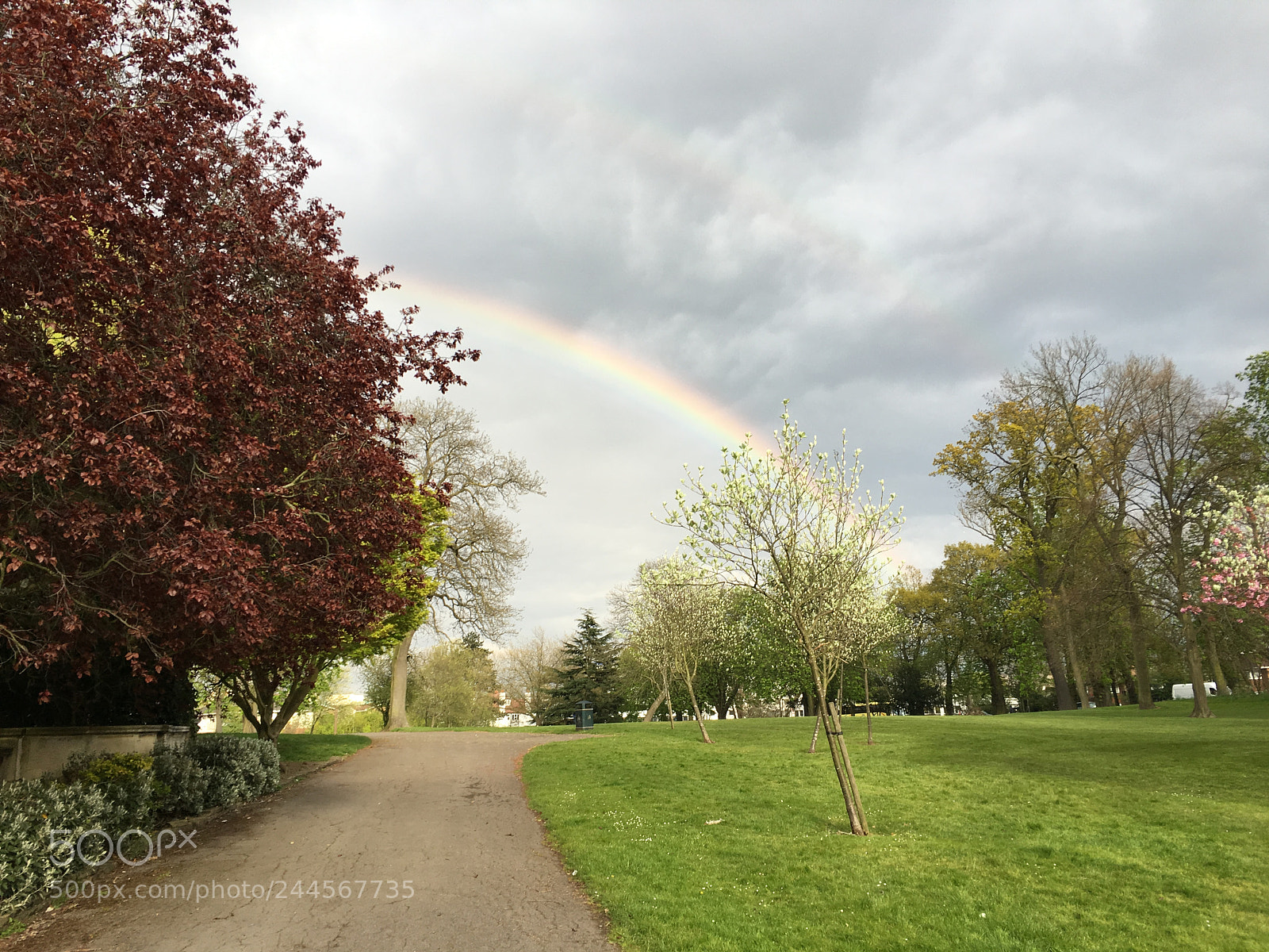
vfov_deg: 48.2
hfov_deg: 61.7
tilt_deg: +11.6
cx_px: 634
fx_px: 1063
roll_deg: +1.4
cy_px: 476
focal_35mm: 29
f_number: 2.2
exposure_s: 1/129
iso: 25
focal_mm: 4.15
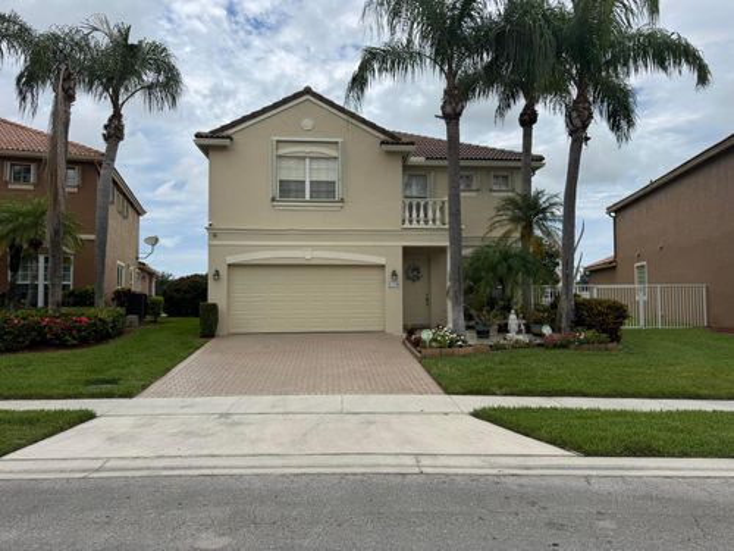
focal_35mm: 24
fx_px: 509
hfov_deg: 71.6
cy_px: 276
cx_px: 367
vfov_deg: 56.8
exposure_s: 1/6410
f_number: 1.78
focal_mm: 6.76
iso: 80
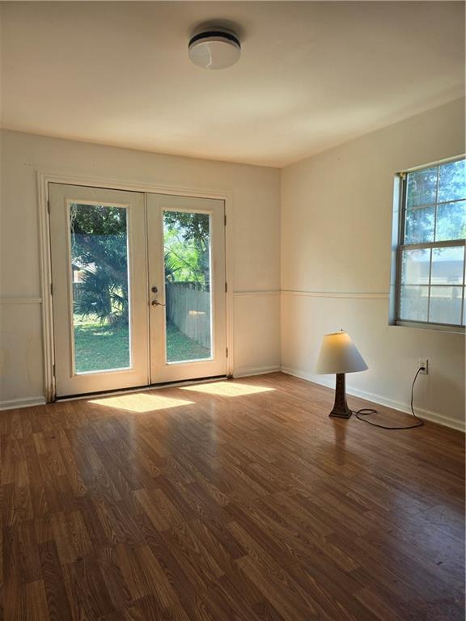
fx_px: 413
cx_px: 233
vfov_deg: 73.9
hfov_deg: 58.9
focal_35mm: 23
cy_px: 310
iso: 40
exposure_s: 1/180
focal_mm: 6.3
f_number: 1.7
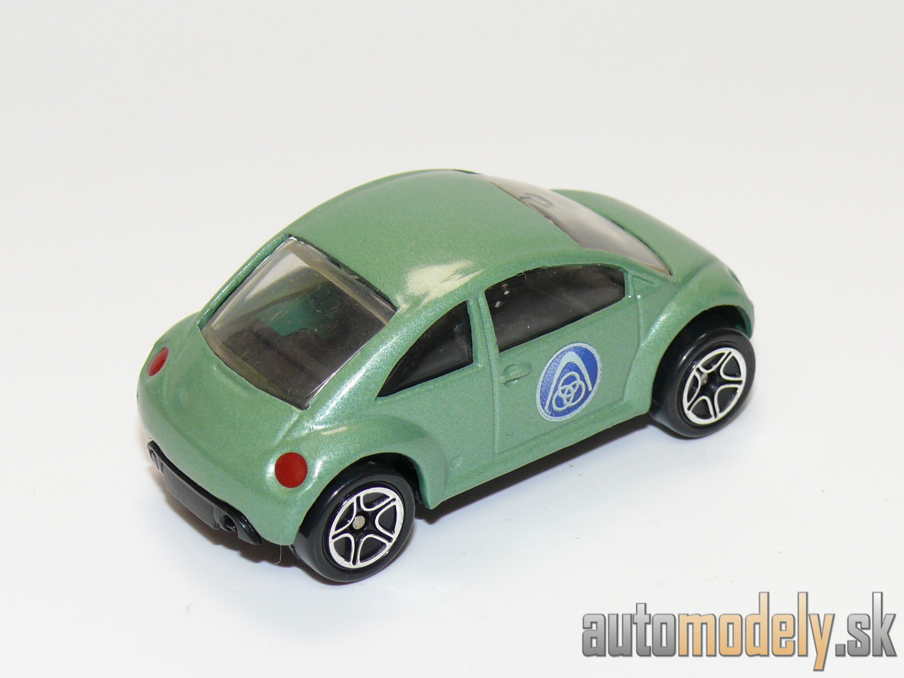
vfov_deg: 14.1
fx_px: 2742
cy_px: 339
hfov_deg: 18.7
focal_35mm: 105
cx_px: 452
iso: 100
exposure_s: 1/30
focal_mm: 13.7
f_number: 4
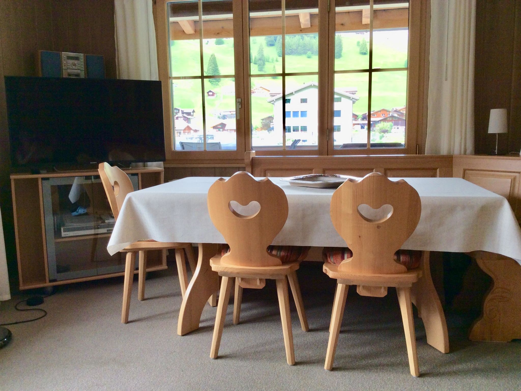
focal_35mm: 32
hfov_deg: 56.8
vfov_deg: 44.2
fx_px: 482
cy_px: 196
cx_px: 260
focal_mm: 3.3
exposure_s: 1/100
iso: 40
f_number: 2.4
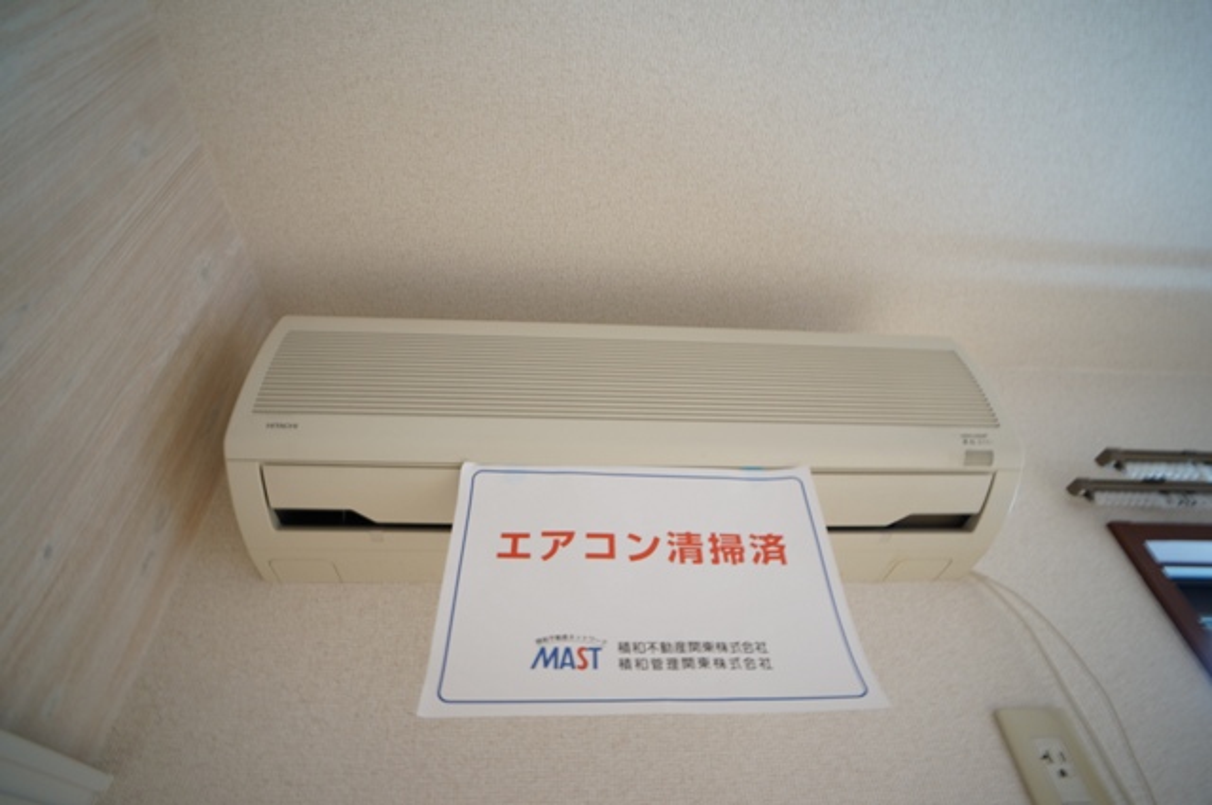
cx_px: 606
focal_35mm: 24
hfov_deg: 73.8
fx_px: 807
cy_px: 402
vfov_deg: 53.0
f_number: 5
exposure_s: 1
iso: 200
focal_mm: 16
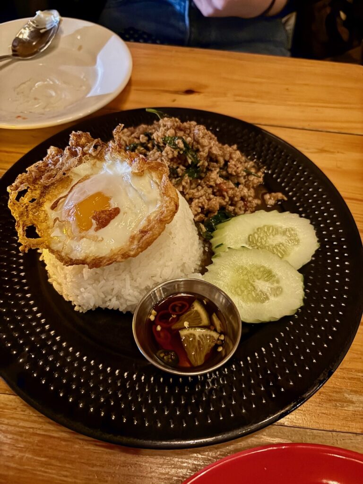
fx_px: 364
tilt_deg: -55.0
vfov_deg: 67.3
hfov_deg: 53.1
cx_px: 182
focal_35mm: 26
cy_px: 242
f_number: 1.6
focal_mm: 5.96
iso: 800
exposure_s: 1/20
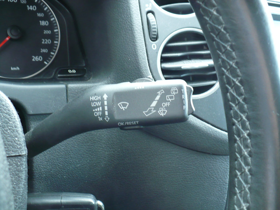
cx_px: 140
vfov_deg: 38.7
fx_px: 299
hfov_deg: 50.1
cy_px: 105
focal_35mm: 37
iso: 200
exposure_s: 1/15
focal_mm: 6.1
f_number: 2.8
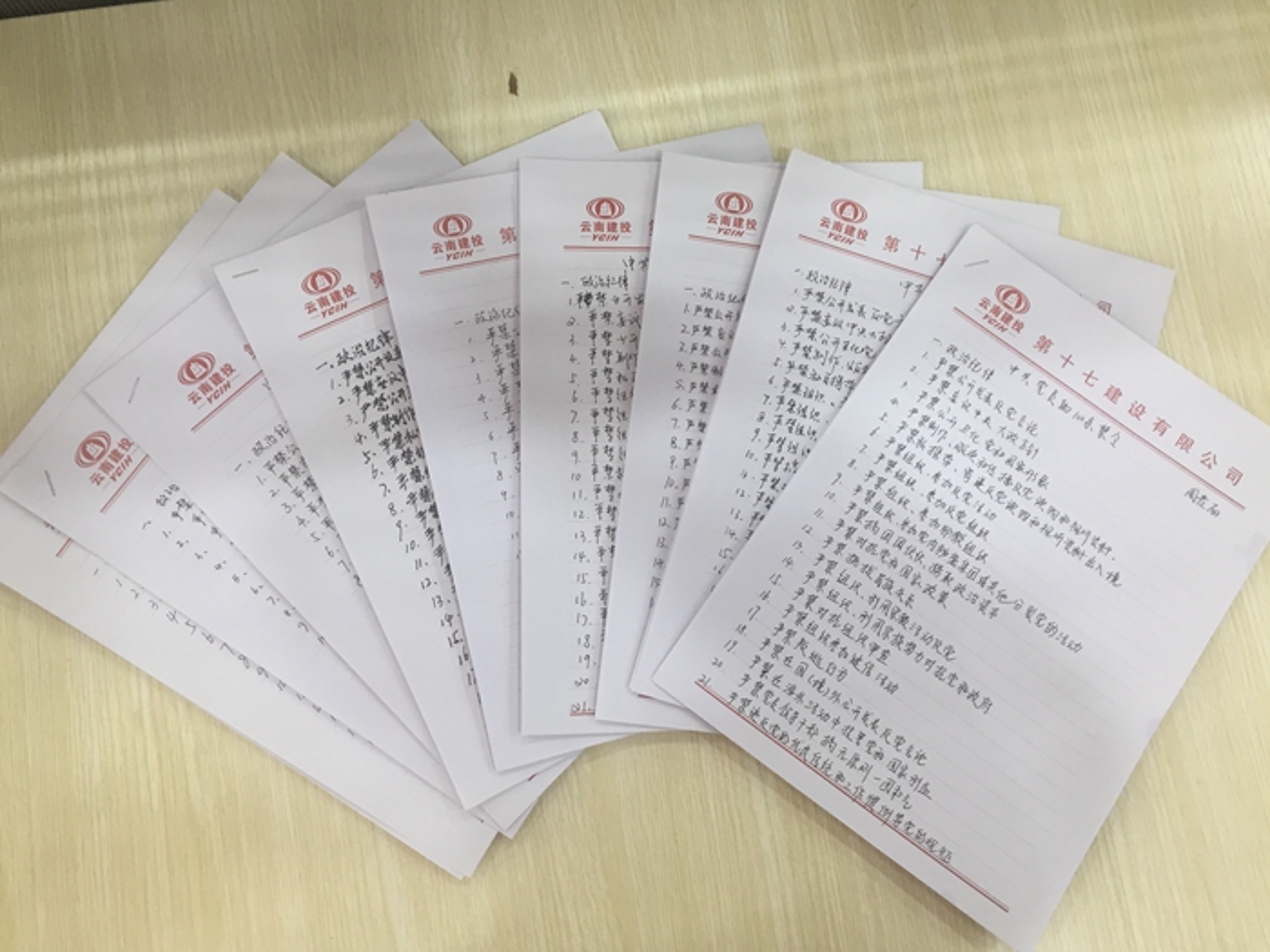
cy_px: 476
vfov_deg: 48.2
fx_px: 1064
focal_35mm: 29
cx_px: 635
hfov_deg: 61.7
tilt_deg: -80.6
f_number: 2.2
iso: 40
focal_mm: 4.15
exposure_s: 1/33
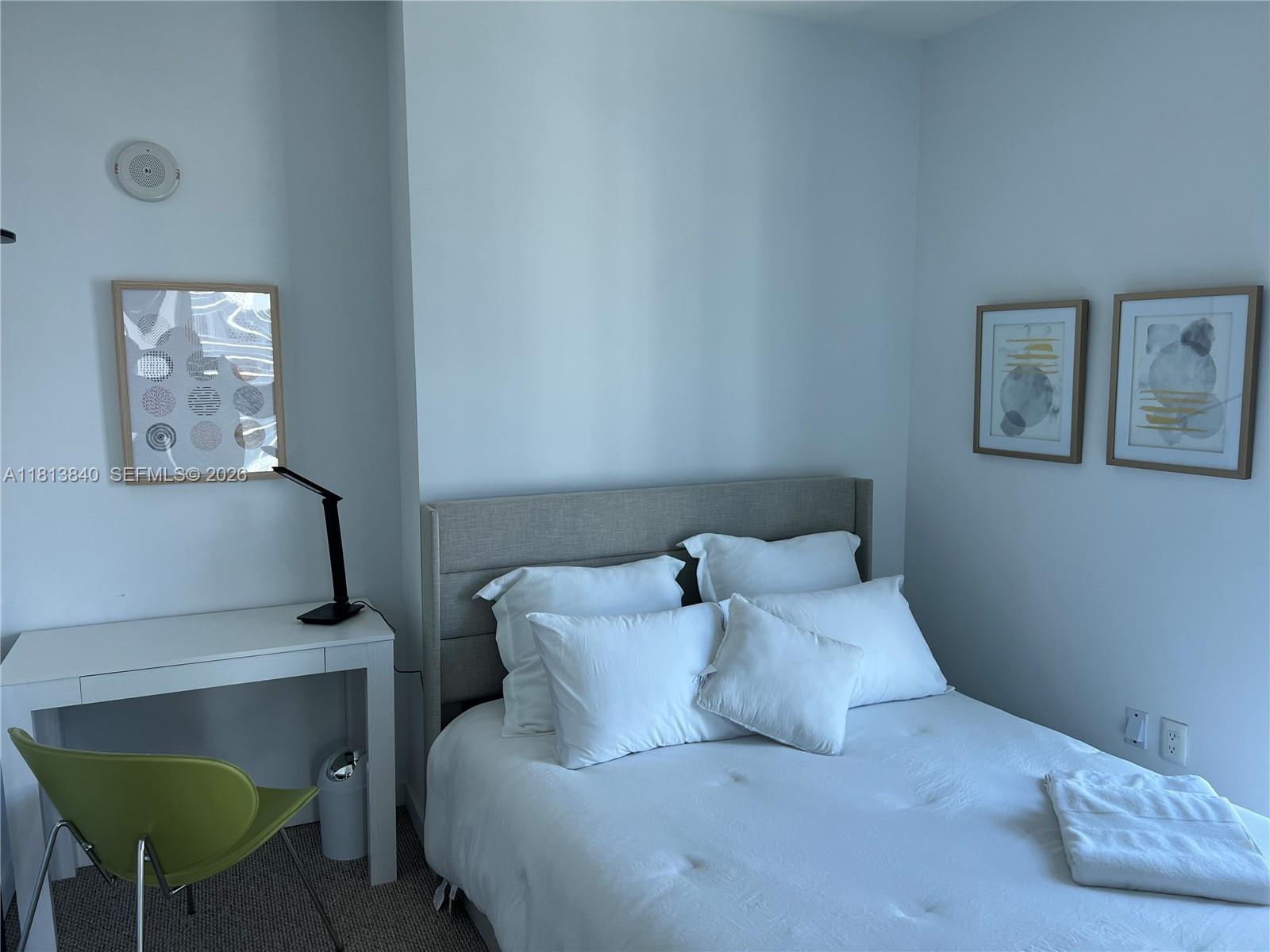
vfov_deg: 53.1
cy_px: 476
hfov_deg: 67.3
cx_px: 635
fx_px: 954
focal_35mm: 26
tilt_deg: -6.9
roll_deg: +0.2
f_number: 1.5
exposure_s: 1/121
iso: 50
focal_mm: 5.7
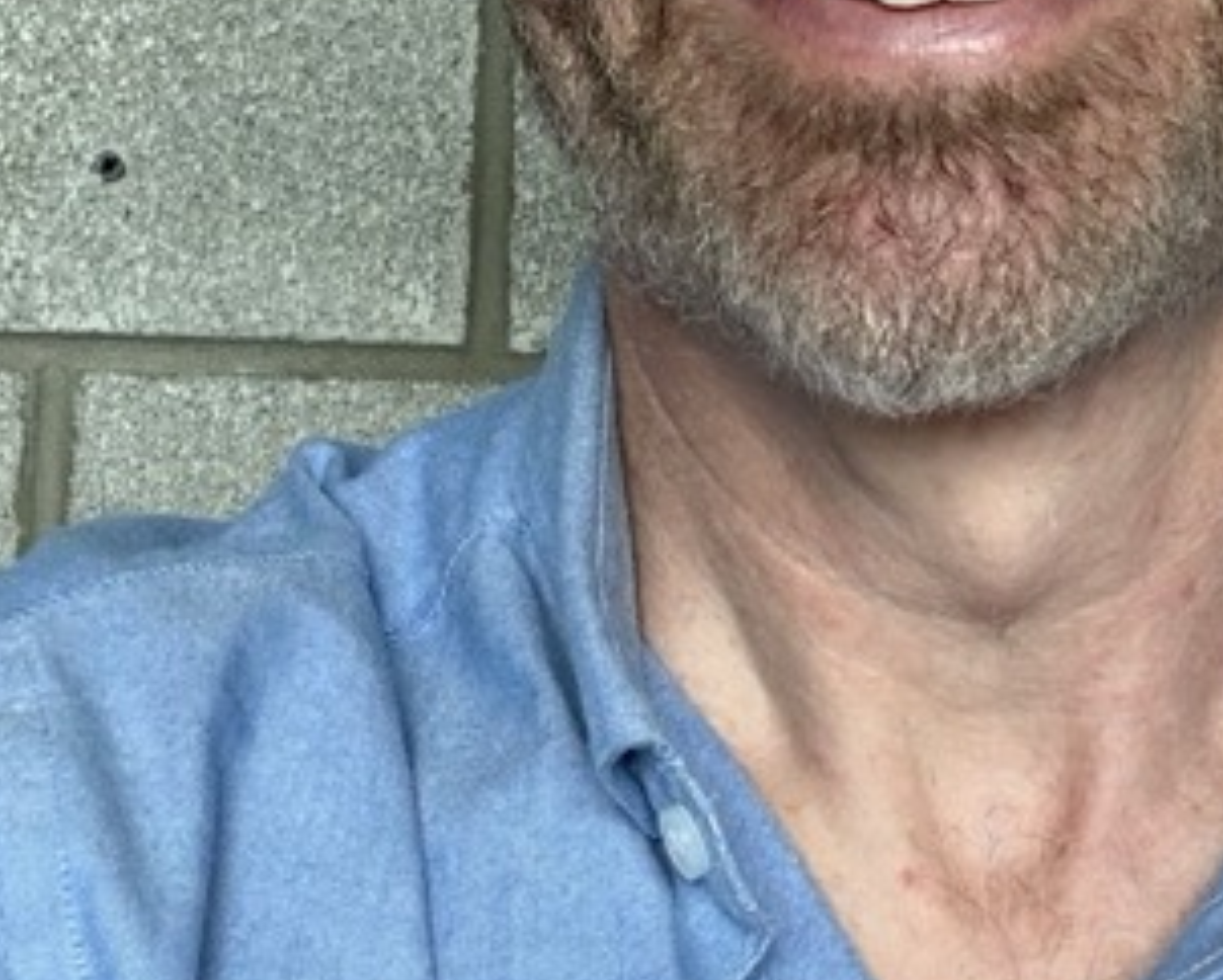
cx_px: 927
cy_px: 134
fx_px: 3368
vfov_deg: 16.4
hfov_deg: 20.4
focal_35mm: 93
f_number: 1.9
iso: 100
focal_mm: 2.71
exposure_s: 1/60
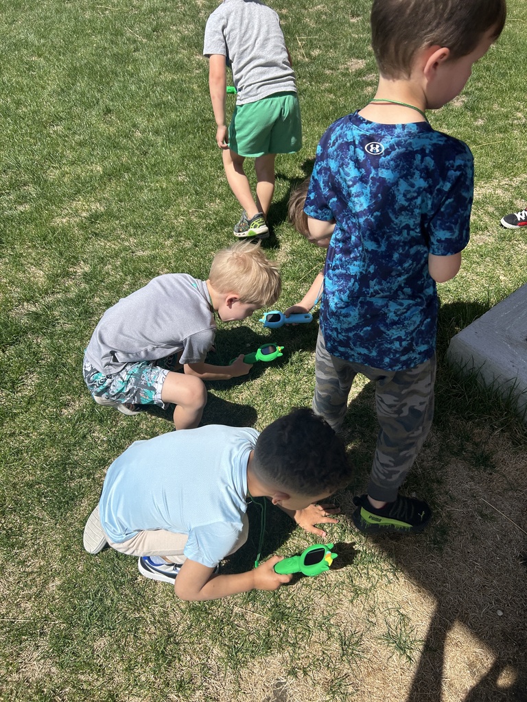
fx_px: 528
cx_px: 264
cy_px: 351
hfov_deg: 53.1
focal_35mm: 26
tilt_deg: -44.3
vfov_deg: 67.3
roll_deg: -3.8
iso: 50
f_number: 1.5
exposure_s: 1/3571
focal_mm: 5.7
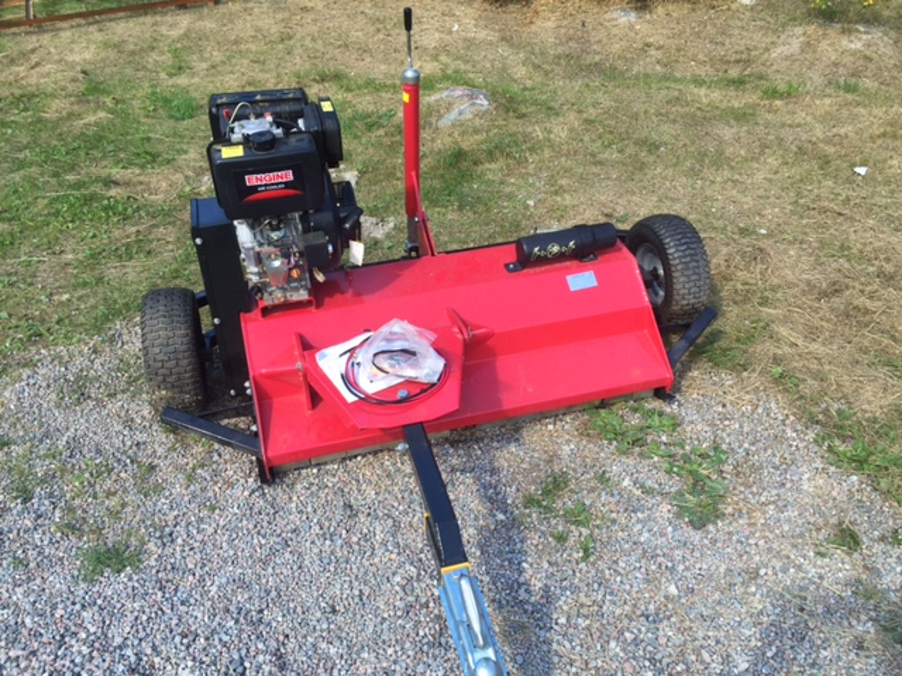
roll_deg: -0.9
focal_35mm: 29
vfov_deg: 48.2
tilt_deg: -32.8
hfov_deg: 61.7
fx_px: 756
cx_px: 451
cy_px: 338
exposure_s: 1/271
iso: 32
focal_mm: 4.15
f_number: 2.2
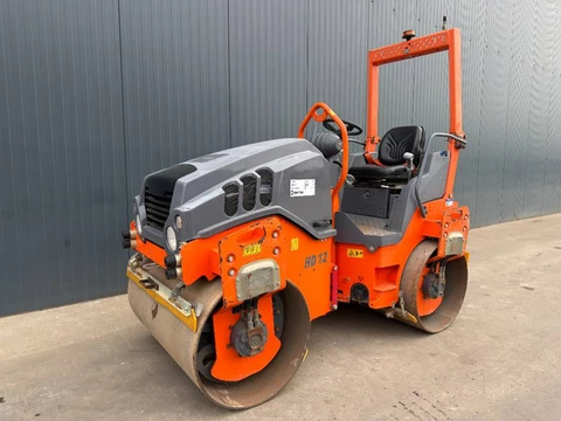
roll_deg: +0.3
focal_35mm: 24
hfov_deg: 71.6
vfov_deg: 56.8
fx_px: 389
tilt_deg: -5.2
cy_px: 210
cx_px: 280
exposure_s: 1/494
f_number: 1.78
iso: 64
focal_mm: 6.76
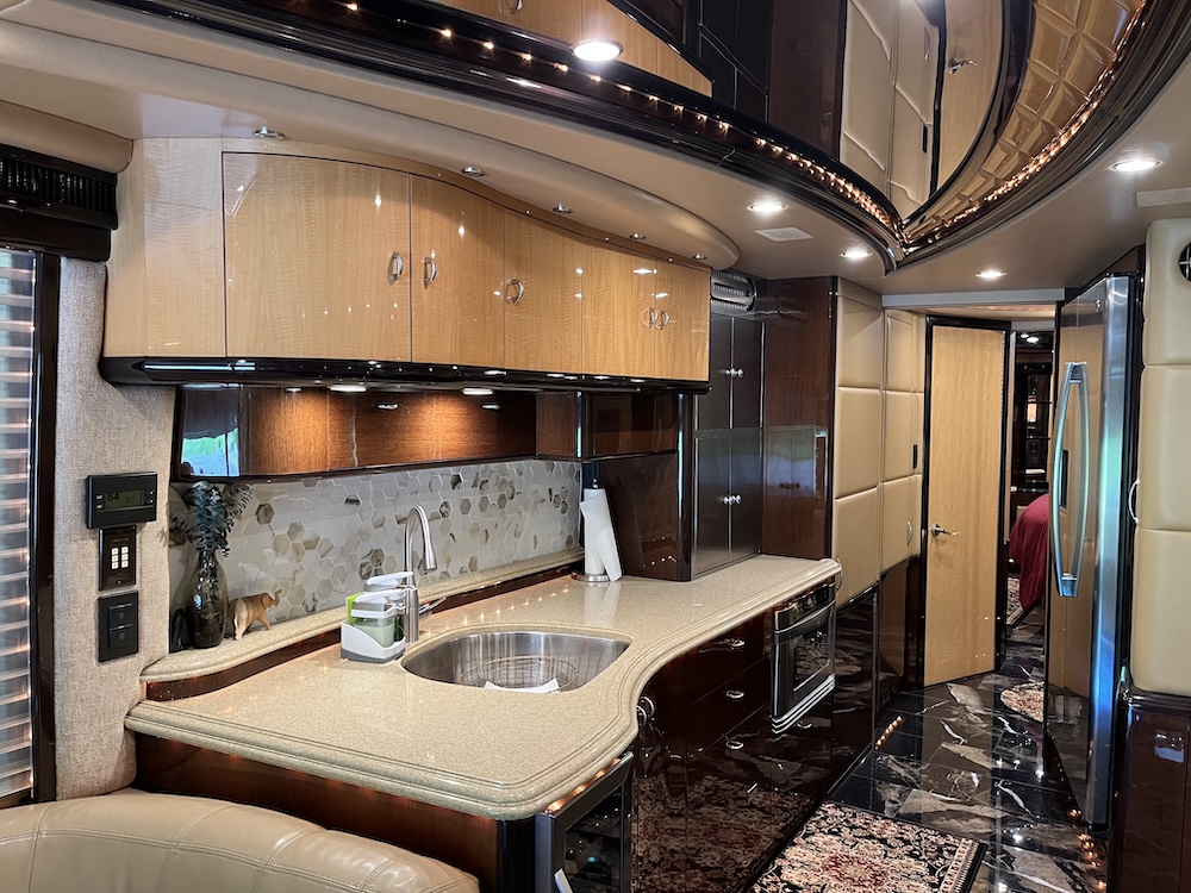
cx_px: 596
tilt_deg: -4.9
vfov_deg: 53.1
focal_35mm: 26
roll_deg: -0.2
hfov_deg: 67.3
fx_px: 895
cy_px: 446
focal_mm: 5.1
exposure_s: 1/60
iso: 200
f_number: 1.6
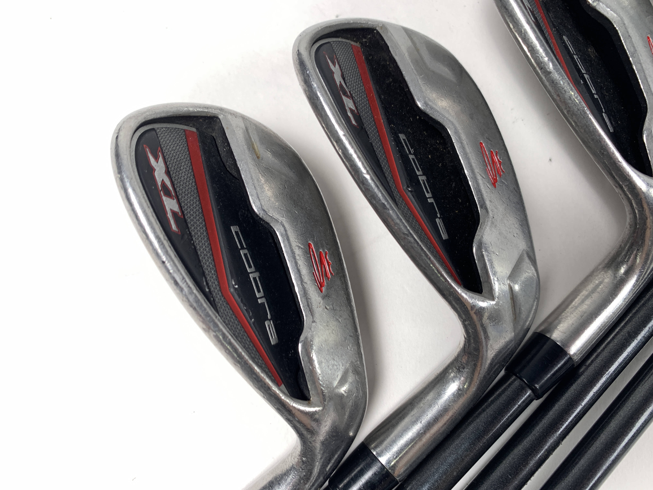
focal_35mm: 26
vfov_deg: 53.1
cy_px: 245
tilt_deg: -78.1
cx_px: 326
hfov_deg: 67.3
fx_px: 490
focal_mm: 4.25
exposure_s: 1/120
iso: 32
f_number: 1.8
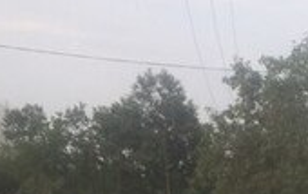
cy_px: 376
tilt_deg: -10.8
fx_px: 1001
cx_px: 241
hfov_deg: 17.4
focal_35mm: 119
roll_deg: -9.3
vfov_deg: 10.3
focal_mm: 4.15
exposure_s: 1/789
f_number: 2.2
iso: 32
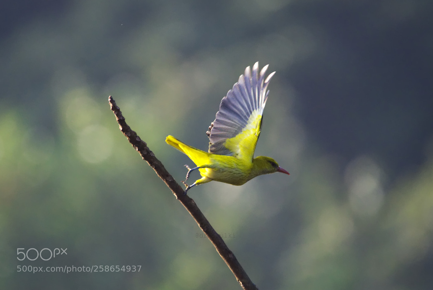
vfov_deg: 1.5
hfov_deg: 2.3
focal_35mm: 900
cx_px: 216
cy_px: 145
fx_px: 10835
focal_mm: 600
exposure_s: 1/1600
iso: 1250
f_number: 6.3
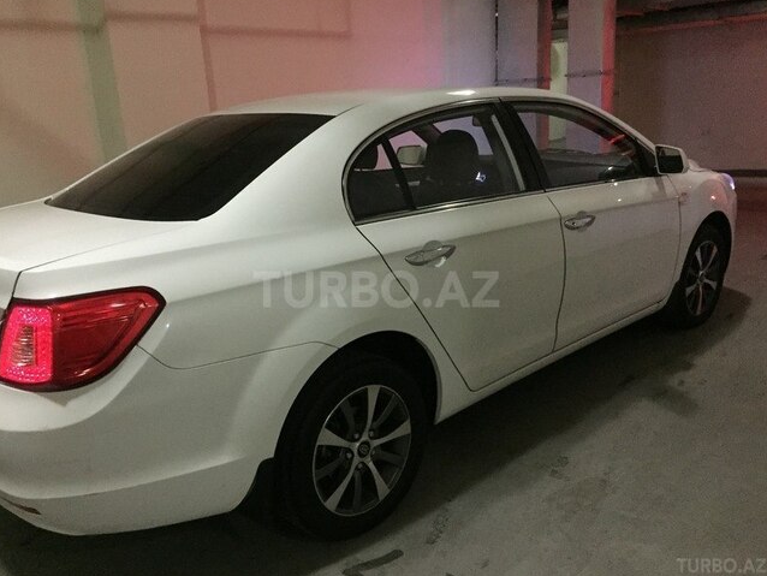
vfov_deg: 46.8
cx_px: 376
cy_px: 289
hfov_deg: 59.9
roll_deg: +2.7
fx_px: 665
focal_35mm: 30
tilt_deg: -15.8
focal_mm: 4.15
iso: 400
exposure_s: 1/17
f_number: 2.2
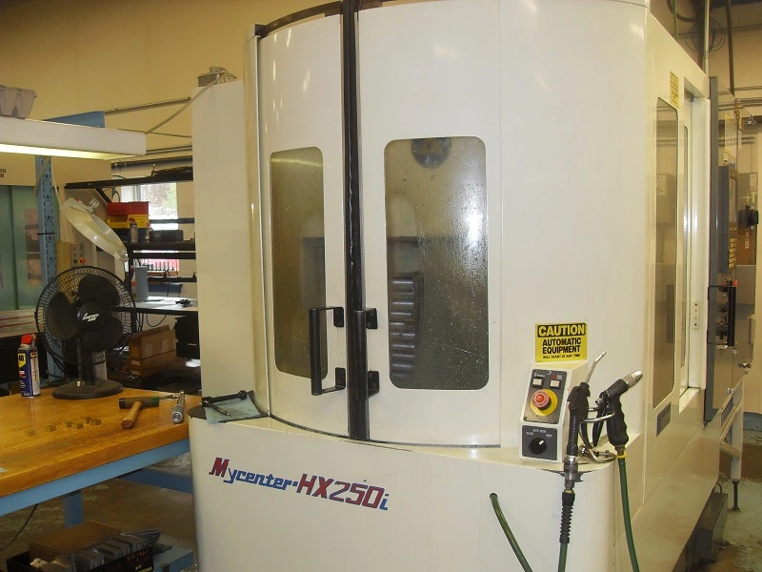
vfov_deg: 41.8
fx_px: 748
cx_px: 381
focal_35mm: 34
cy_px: 286
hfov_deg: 54.0
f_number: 2.8
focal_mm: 6.3
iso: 100
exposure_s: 1/45
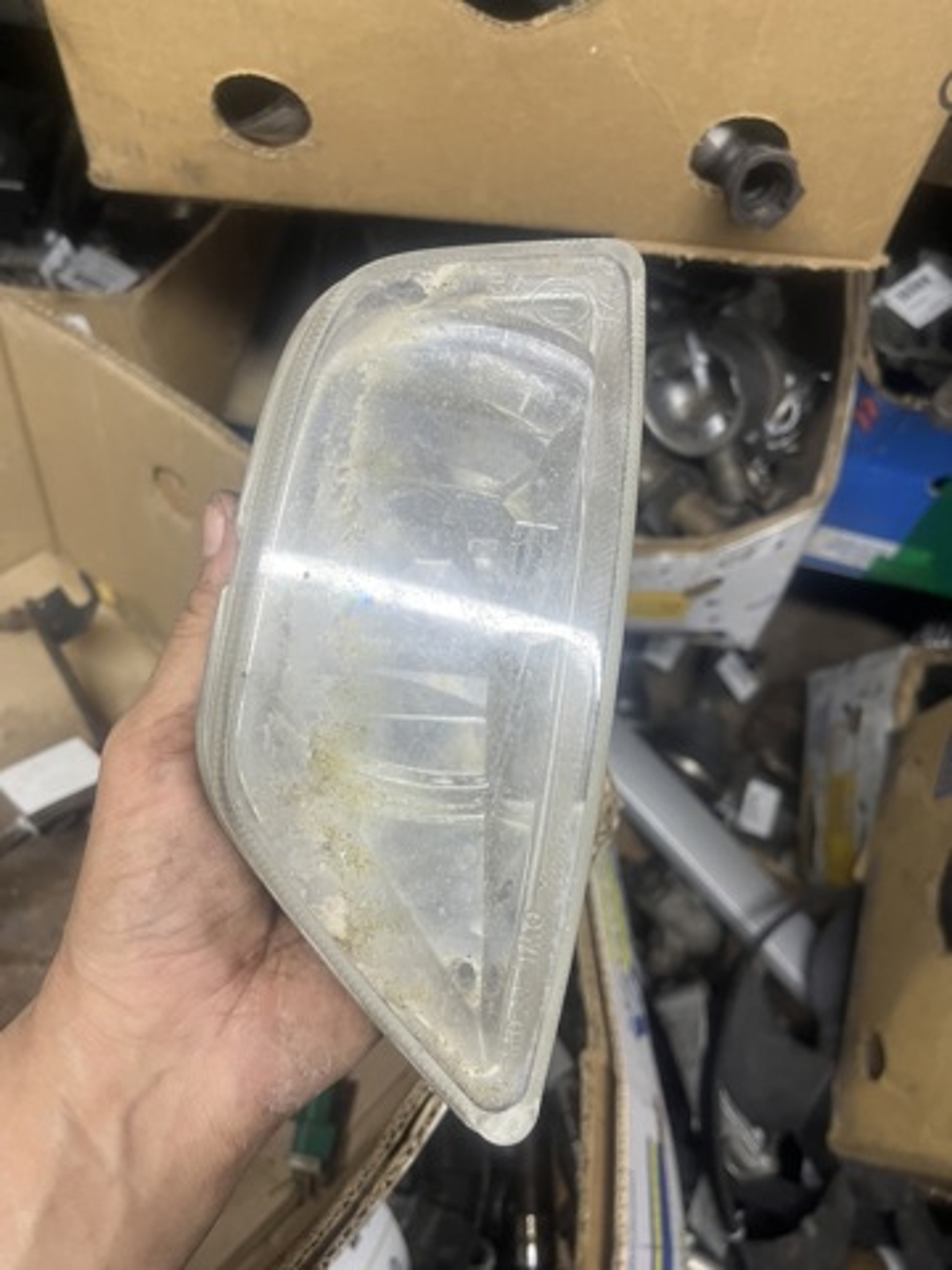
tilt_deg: -62.8
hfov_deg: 53.1
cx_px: 476
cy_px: 635
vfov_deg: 67.3
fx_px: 953
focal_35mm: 26
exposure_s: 1/72
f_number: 1.6
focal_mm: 5.1
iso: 125
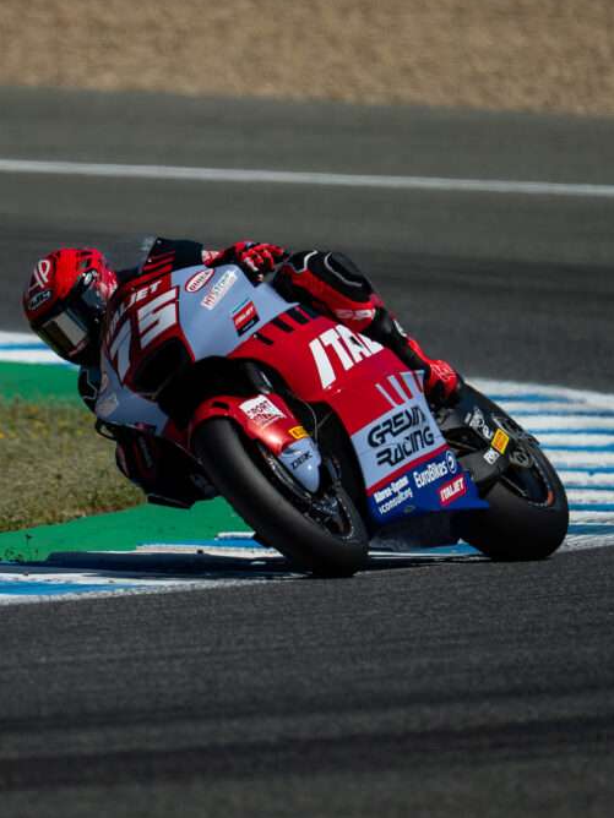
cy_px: 391
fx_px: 17856
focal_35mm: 755
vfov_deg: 2.6
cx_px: 236
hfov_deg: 2.0
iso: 100
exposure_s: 1/1600
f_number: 5
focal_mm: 400
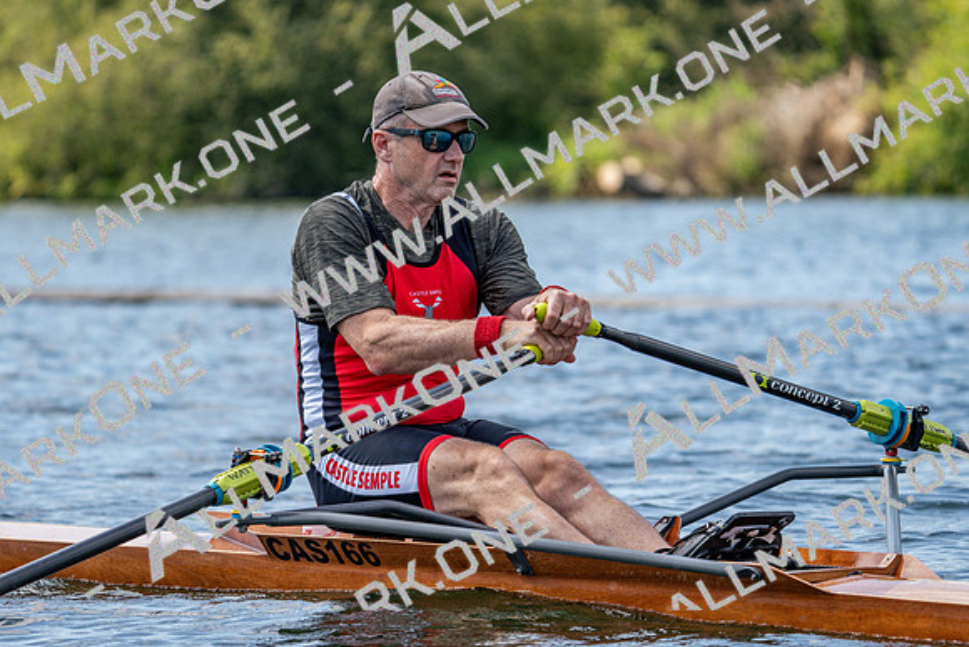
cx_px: 484
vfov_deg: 5.5
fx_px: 6677
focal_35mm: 248
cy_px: 324
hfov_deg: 8.3
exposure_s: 1/2000
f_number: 5.6
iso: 500
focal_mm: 248
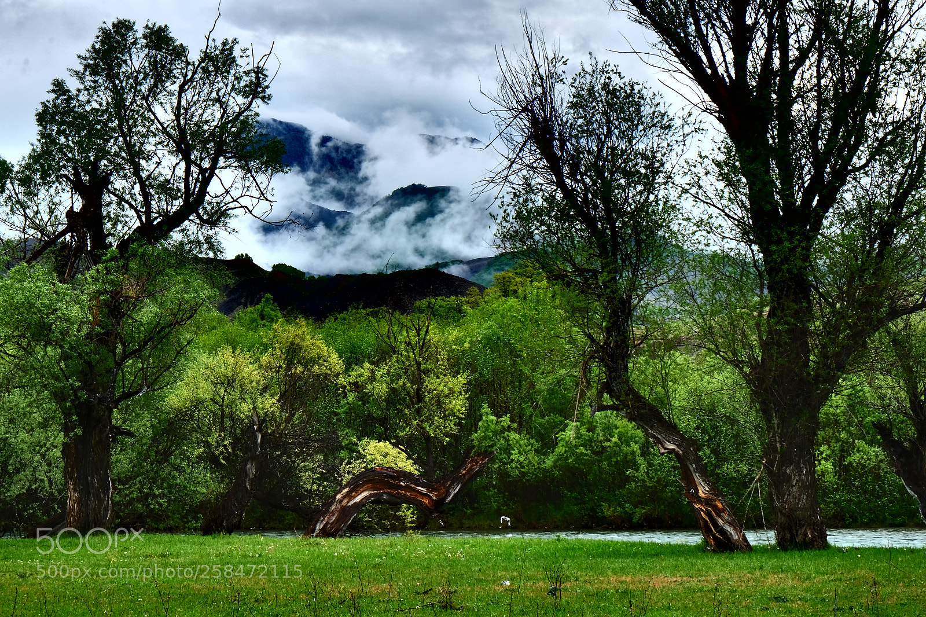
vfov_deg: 16.4
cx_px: 463
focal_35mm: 83
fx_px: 2134
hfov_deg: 24.5
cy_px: 308
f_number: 22
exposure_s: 1/30
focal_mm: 55
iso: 250
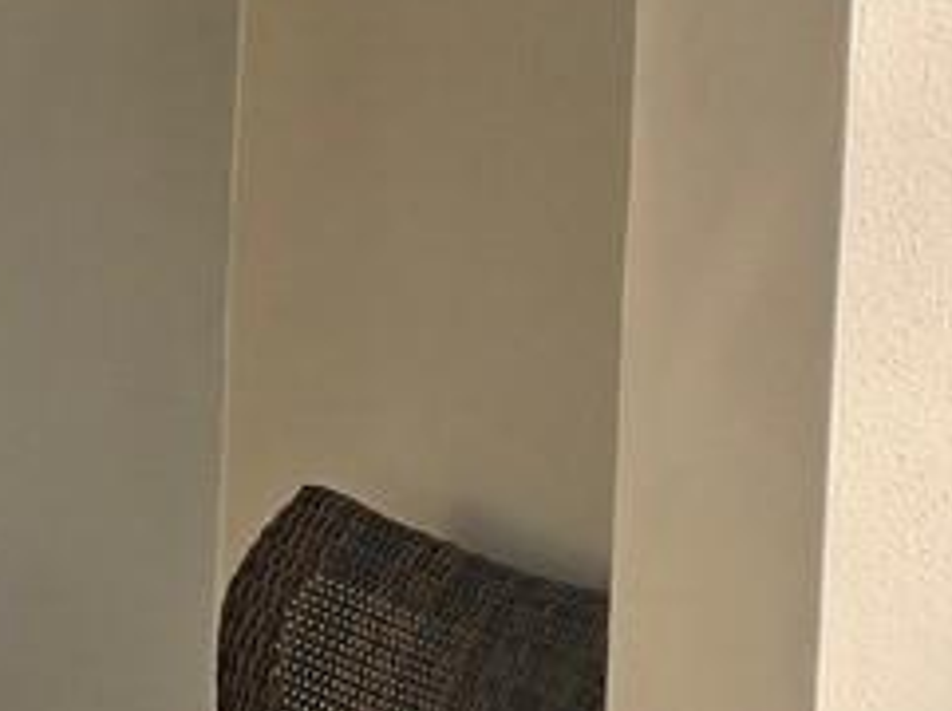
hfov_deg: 11.8
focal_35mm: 153
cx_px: -845
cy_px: 359
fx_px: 4201
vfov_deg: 9.7
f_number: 1.7
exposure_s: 1/410
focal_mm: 6.3
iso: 12
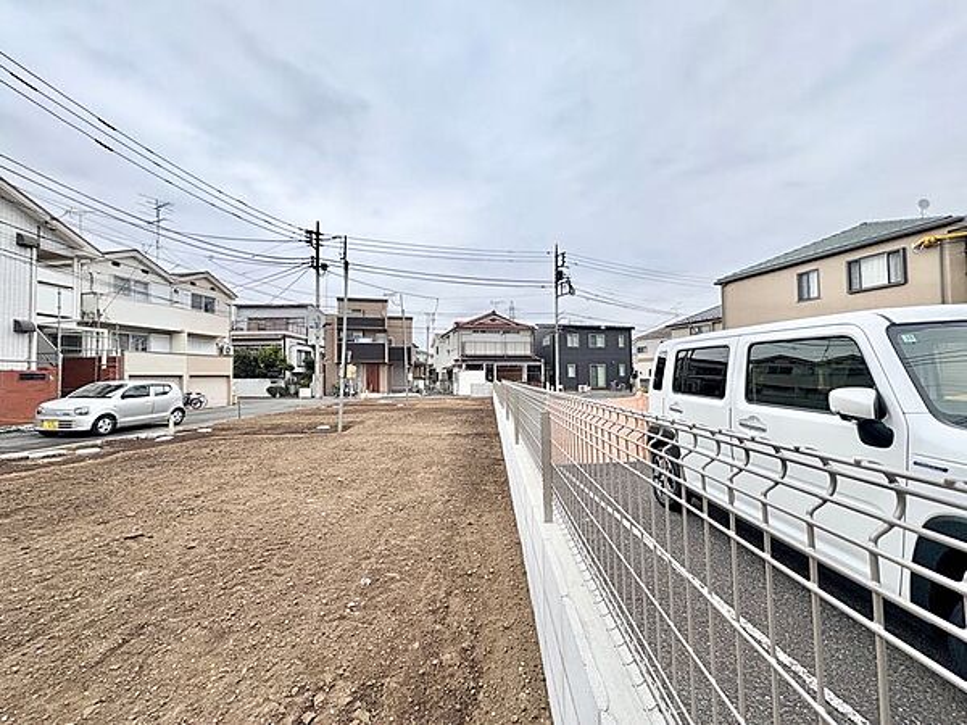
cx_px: 484
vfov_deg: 85.7
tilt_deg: +3.3
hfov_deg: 102.1
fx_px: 391
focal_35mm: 14
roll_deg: +0.9
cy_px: 362
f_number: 2.2
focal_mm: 2.22
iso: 40
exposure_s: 1/879
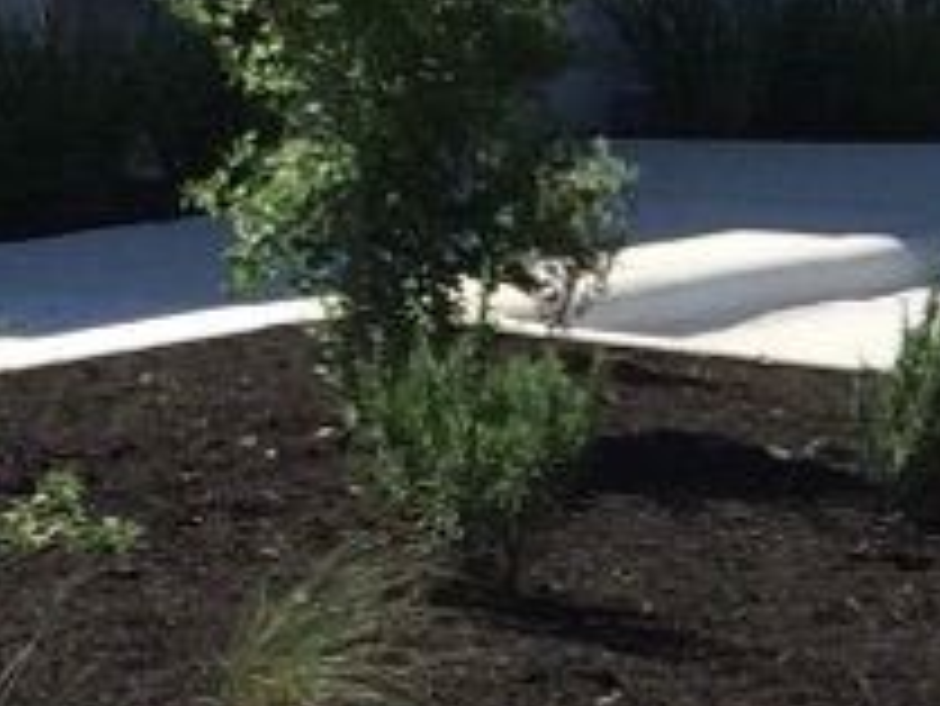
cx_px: 2006
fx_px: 6032
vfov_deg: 6.7
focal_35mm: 222
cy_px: 517
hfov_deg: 8.4
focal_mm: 4.15
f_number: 2.2
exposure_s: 1/2415
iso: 32
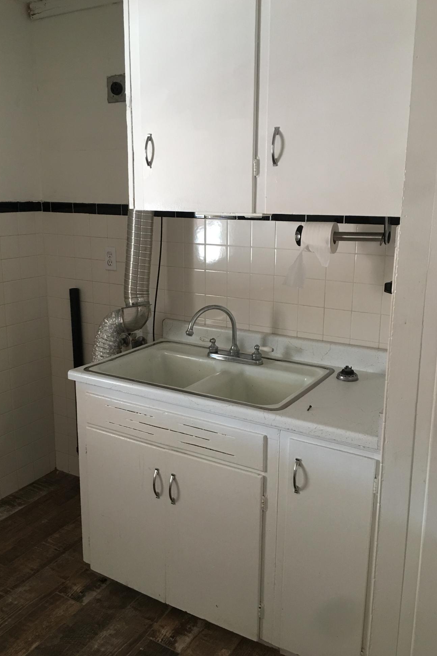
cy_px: 319
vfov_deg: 60.3
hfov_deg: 42.3
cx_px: 205
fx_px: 565
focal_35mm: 31
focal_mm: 4.15
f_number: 2.2
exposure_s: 1/15
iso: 50
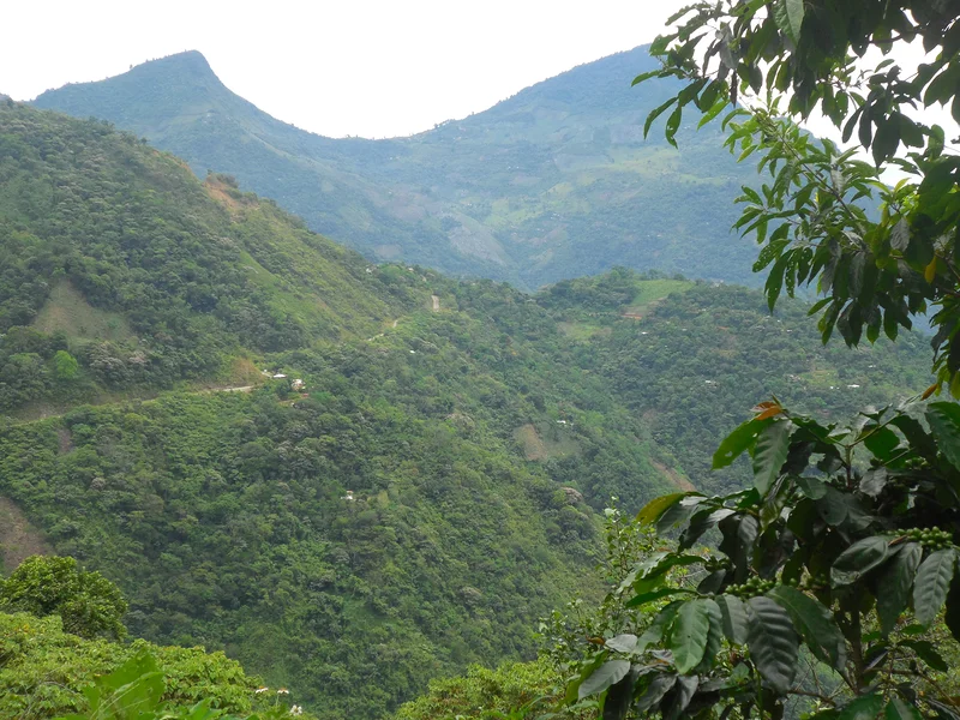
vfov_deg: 29.7
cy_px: 360
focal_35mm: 49
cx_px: 480
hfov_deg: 38.9
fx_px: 1359
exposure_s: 1/320
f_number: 4.8
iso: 125
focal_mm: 8.8
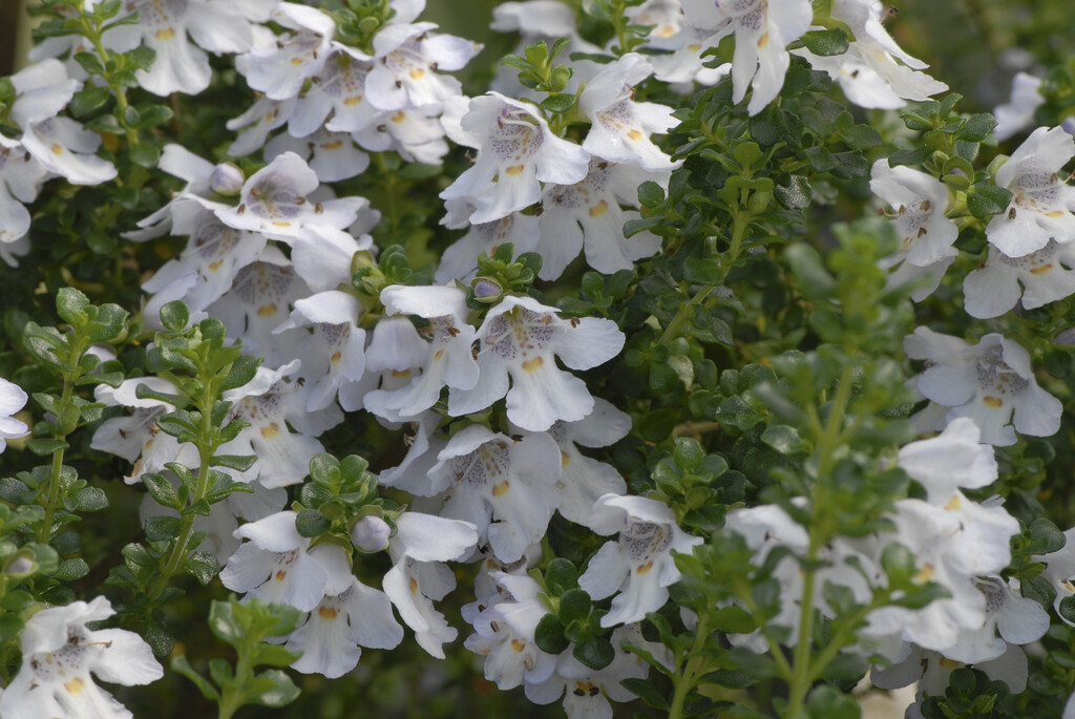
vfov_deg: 8.7
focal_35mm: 158
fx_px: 4708
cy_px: 360
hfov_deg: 13.0
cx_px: 538
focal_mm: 105
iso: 200
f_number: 13
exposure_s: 1/125
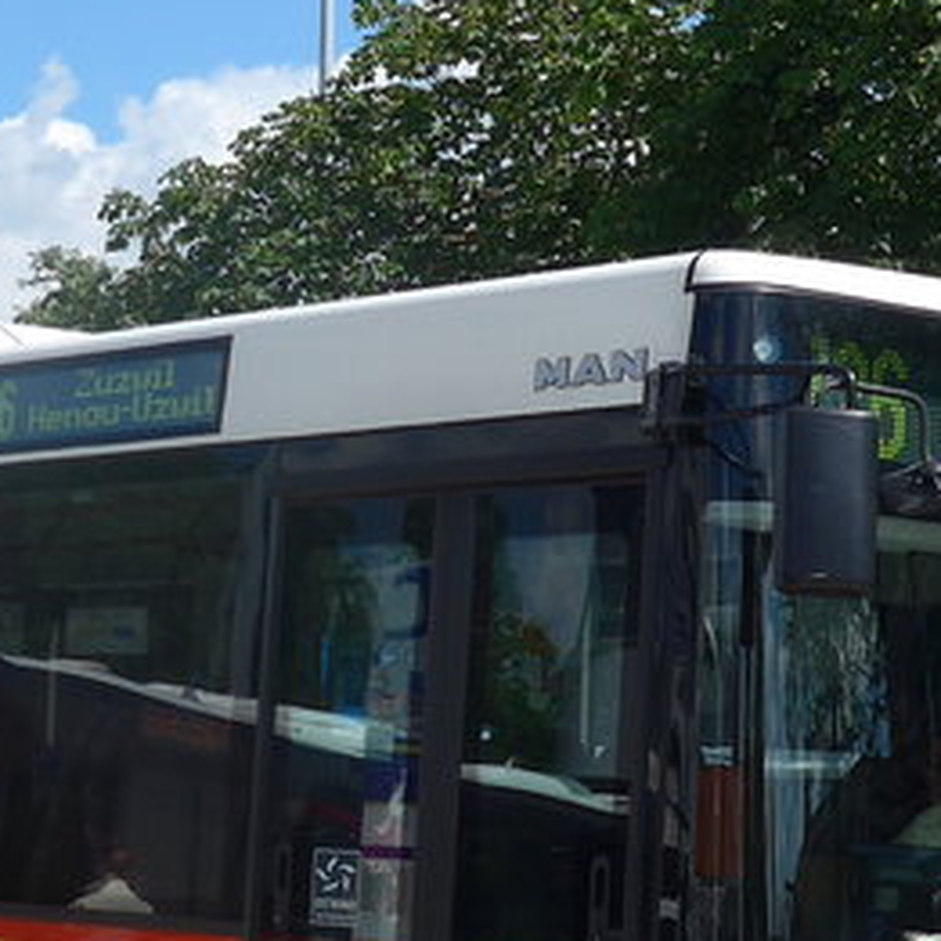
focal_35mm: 118
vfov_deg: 14.8
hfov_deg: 14.8
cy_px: 476
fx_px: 3629
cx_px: 436
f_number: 2.8
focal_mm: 6
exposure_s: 1/1600
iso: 80
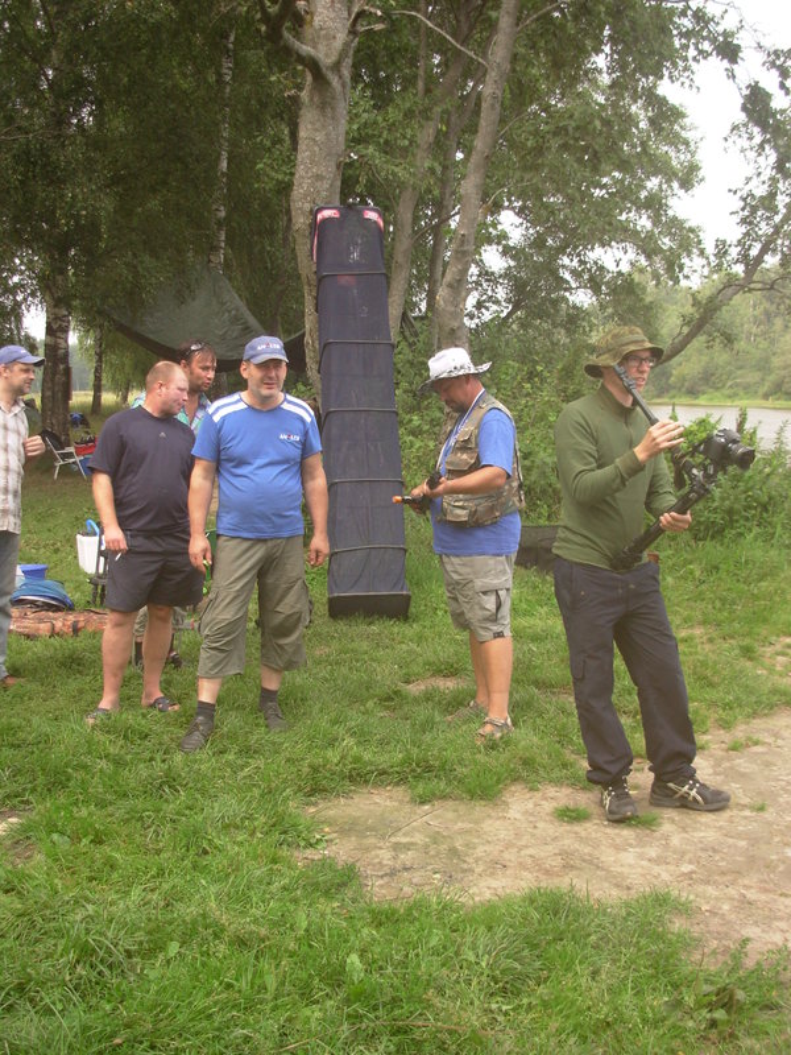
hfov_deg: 37.7
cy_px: 528
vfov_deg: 49.0
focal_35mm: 38
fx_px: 1158
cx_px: 396
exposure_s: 1/186
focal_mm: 6.3
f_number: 2.9
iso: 50
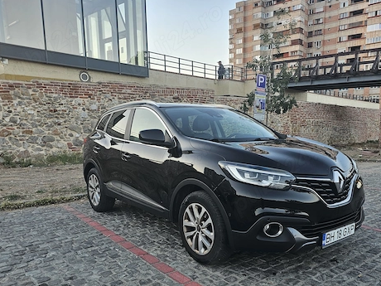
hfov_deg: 59.5
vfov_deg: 46.3
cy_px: 182
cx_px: 227
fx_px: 330
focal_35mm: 30
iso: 80
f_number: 1.7
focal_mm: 6.3
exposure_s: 1/180
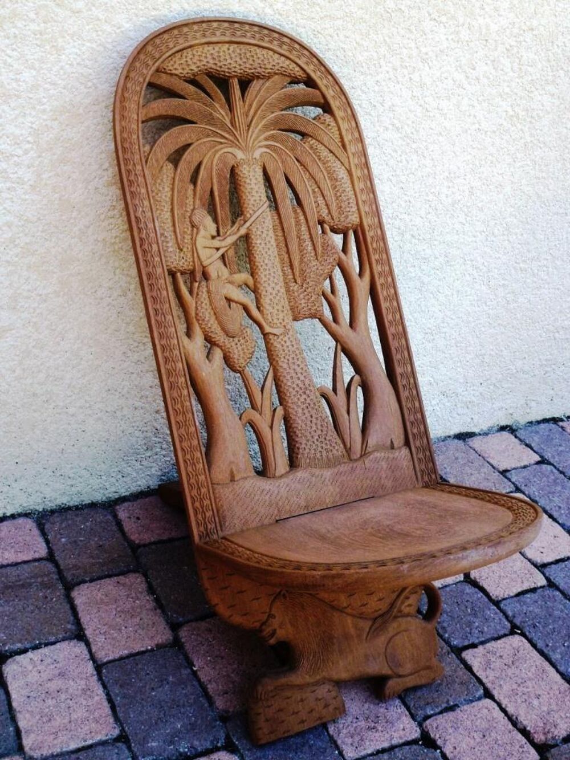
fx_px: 856
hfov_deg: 36.8
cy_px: 380
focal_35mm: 39
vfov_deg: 47.9
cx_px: 285
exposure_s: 1/80
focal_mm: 6.8
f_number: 3.8
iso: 100
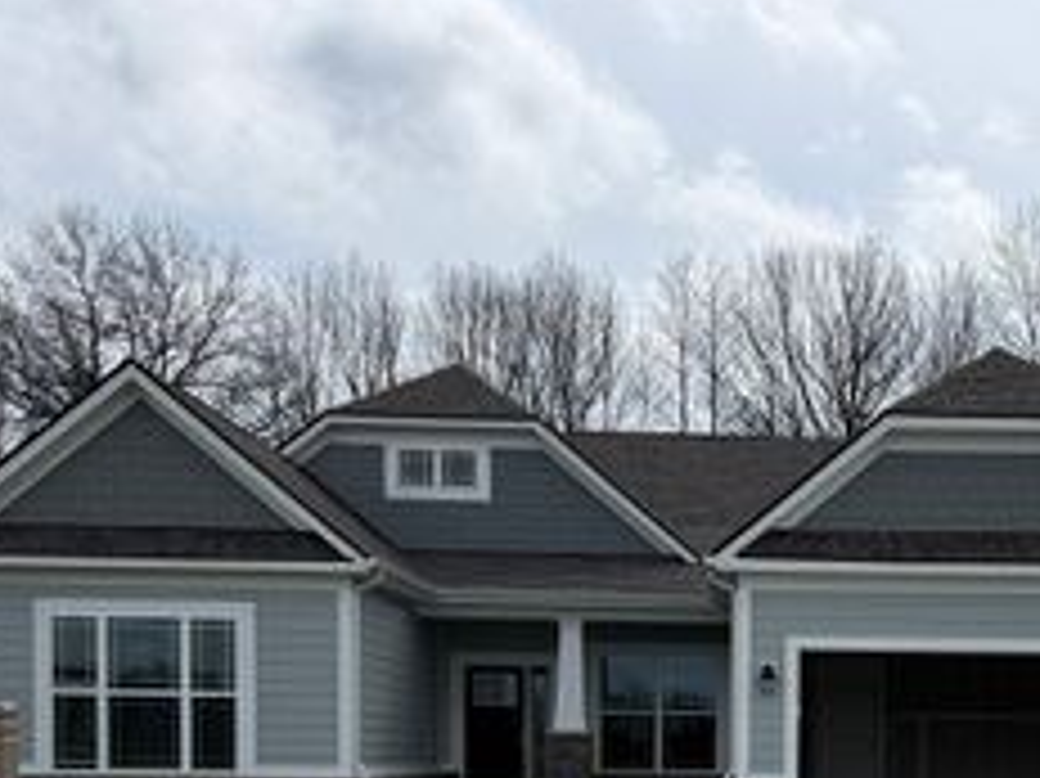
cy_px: 816
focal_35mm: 52
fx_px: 1561
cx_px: 806
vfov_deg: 26.2
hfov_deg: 35.8
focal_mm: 6.76
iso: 80
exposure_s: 1/9091
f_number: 1.78
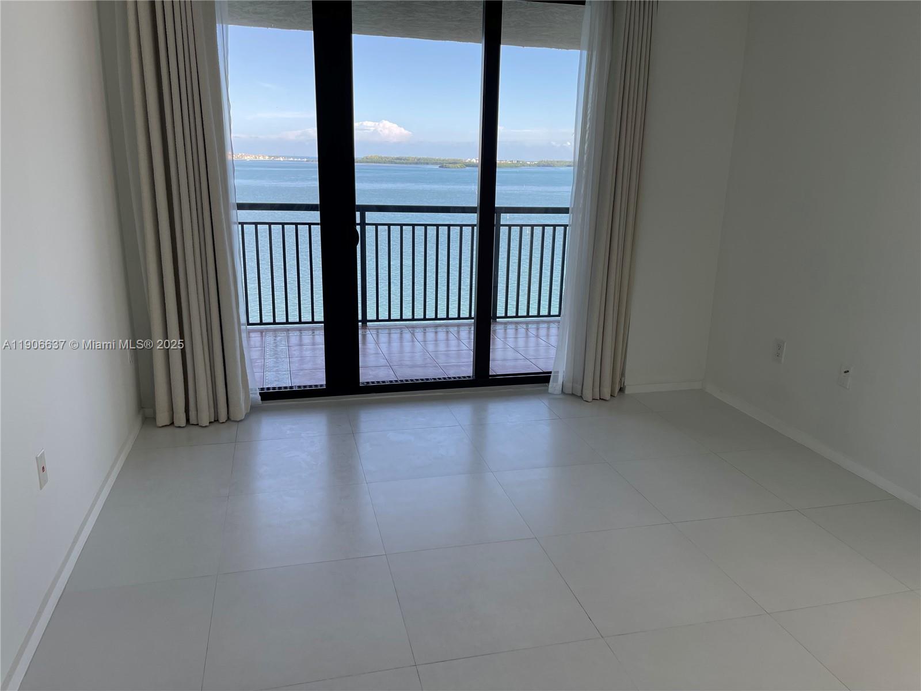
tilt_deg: -16.4
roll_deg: -1.2
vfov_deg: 54.9
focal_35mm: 25
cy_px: 346
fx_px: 665
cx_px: 460
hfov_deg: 69.4
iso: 32
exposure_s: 1/230
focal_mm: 5.1
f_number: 1.6
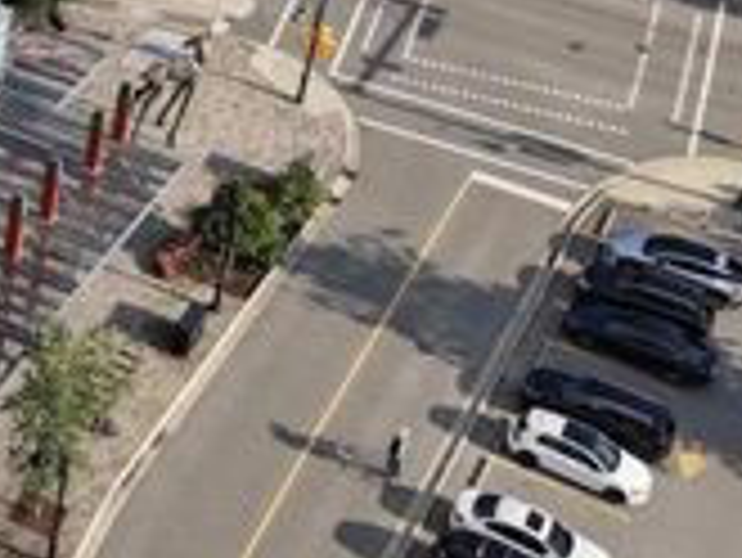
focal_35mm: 93
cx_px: -445
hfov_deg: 18.2
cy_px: -158
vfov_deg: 15.2
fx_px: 1995
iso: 200
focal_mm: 8.67
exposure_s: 1/120
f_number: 1.8
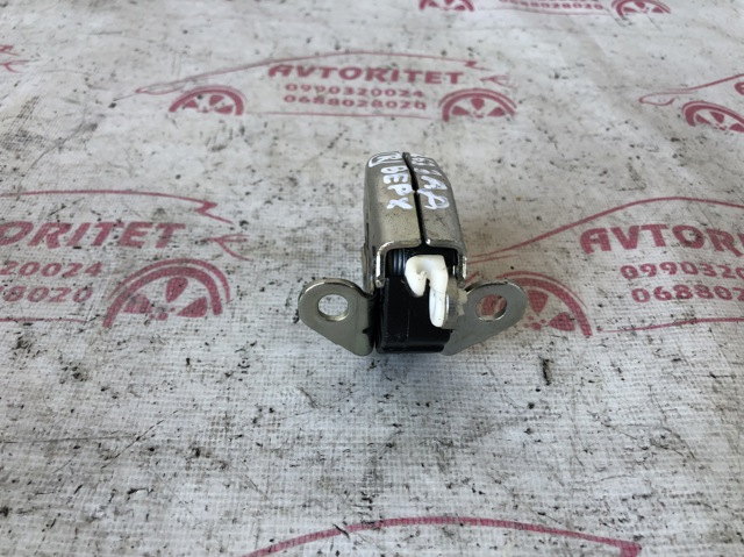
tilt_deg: -43.4
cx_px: 372
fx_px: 601
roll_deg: -2.7
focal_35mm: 28
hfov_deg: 63.5
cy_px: 278
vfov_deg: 49.7
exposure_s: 1/120
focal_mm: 4
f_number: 1.8
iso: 50
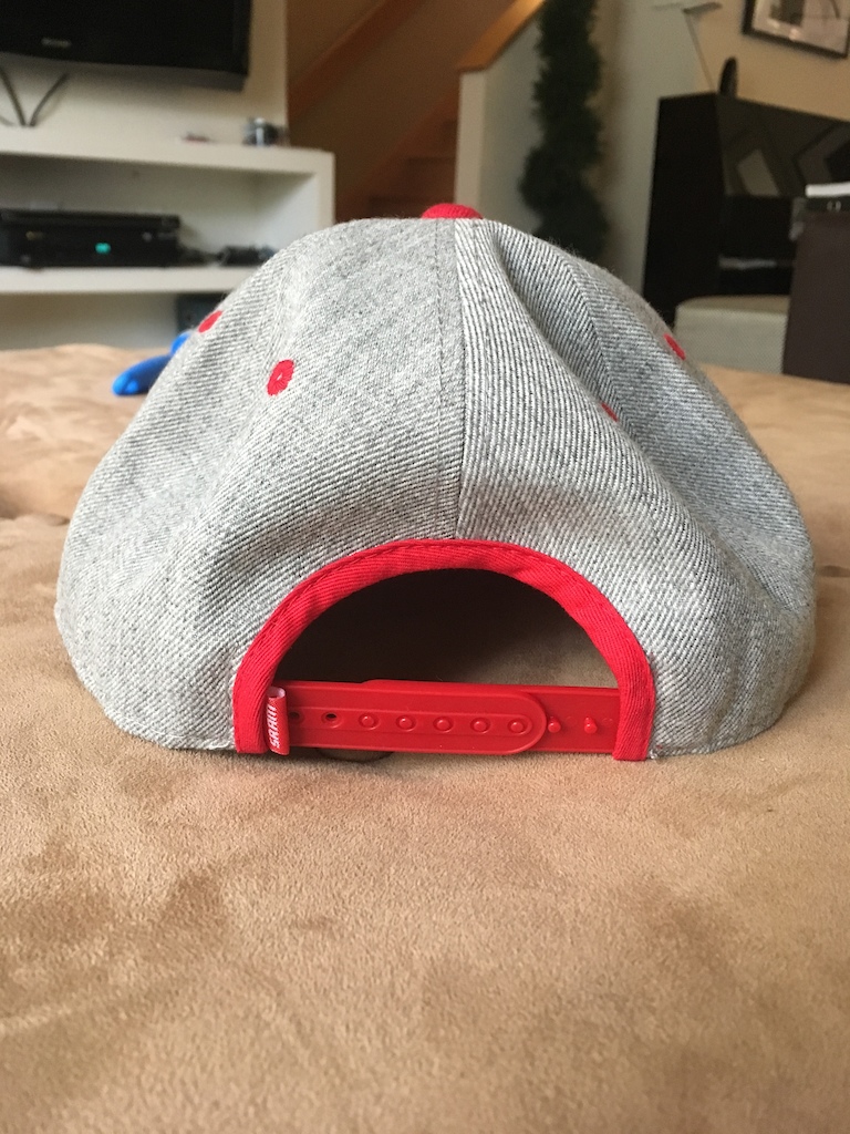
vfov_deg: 61.7
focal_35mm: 29
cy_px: 567
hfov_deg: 48.2
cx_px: 425
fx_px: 949
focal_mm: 4.15
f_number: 2.2
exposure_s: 1/15
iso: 200
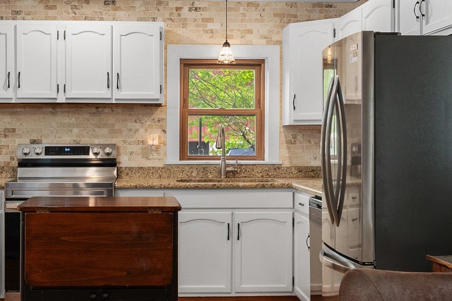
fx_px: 716
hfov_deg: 34.9
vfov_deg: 23.8
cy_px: 132
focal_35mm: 57
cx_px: 176
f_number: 7.1
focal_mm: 20
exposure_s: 1
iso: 800
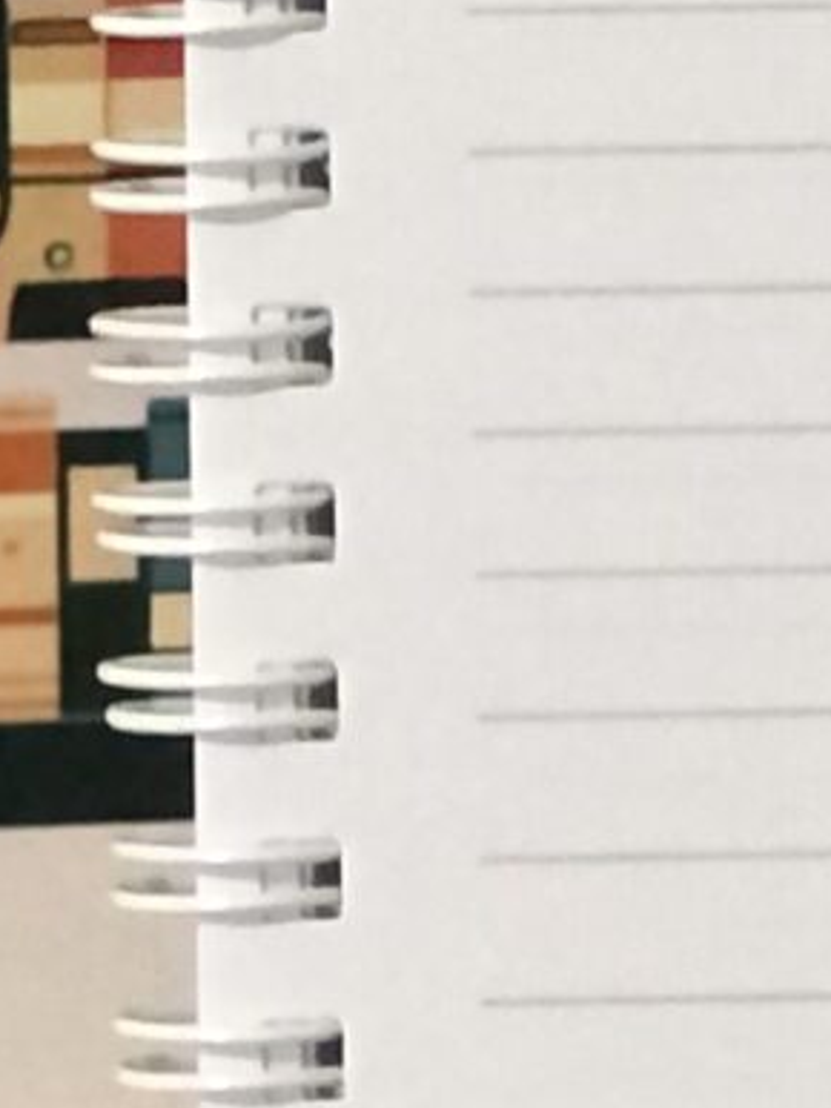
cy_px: -1160
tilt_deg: -11.0
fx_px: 12074
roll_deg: -1.0
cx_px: 1026
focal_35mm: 377
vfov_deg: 5.2
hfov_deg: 3.9
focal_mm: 6.6
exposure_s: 1/30
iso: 160
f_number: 2.8
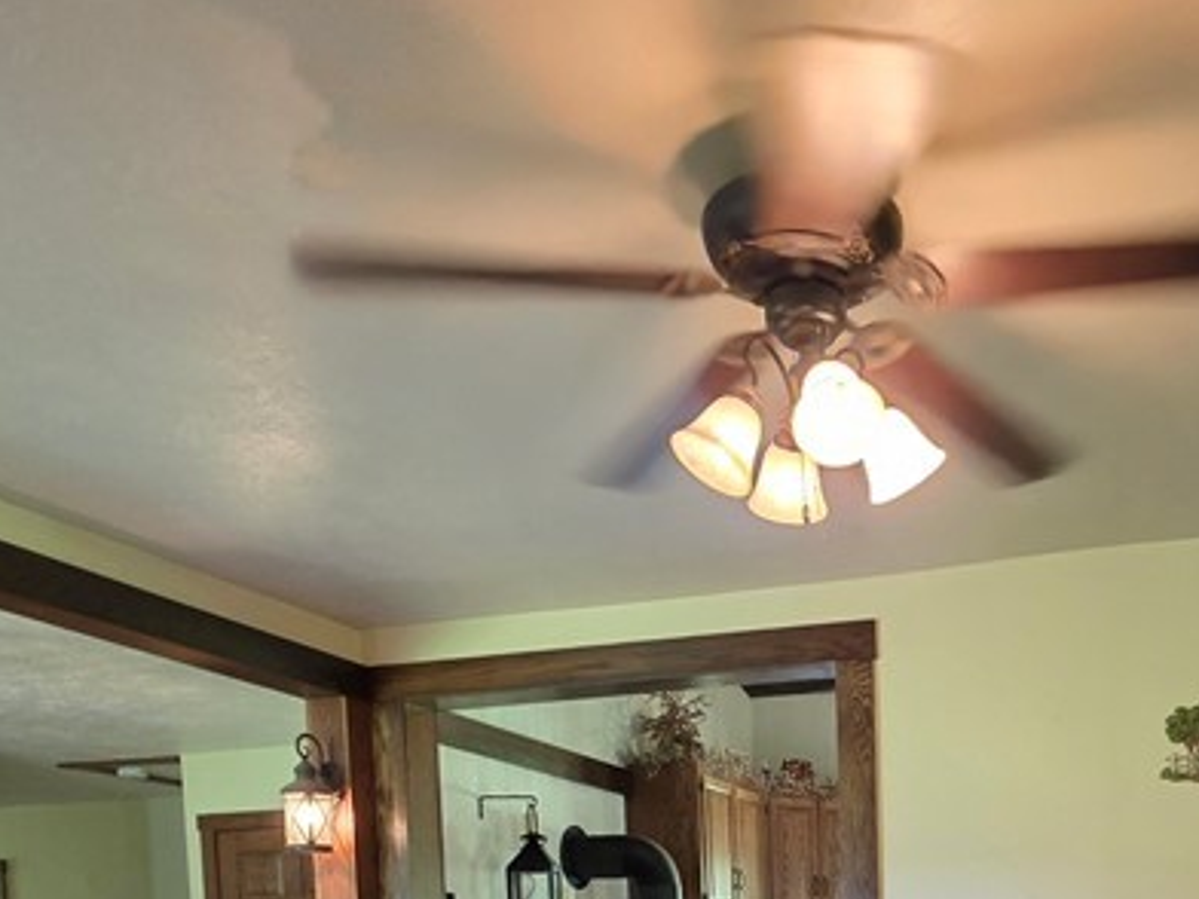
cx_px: 921
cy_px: 1070
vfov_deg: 34.0
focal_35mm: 34
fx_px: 1178
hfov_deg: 51.3
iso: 500
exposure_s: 1/60
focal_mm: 2.2
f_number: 1.9
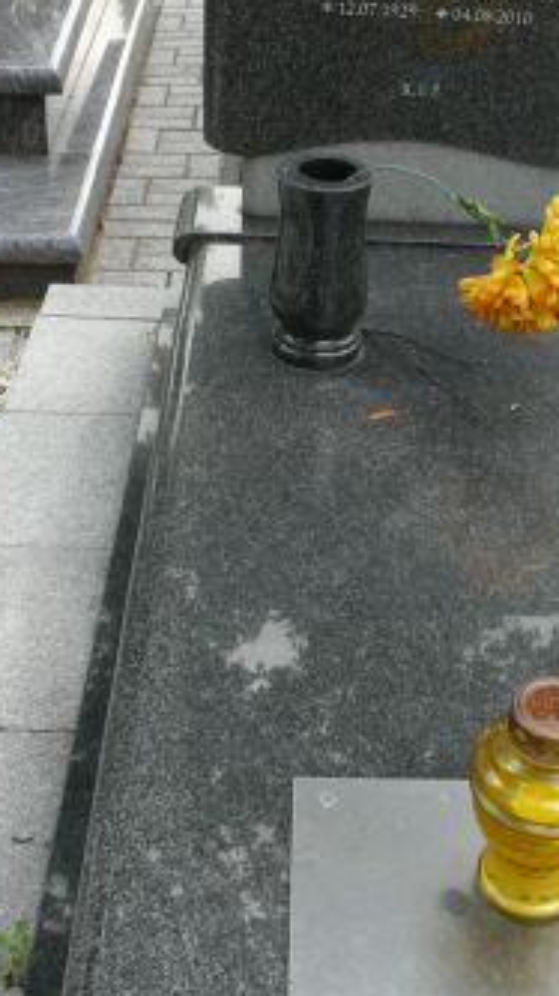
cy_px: 380
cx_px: 451
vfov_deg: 37.7
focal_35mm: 55
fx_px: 1451
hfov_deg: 21.5
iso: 100
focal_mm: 7.4
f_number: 4
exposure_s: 1/100
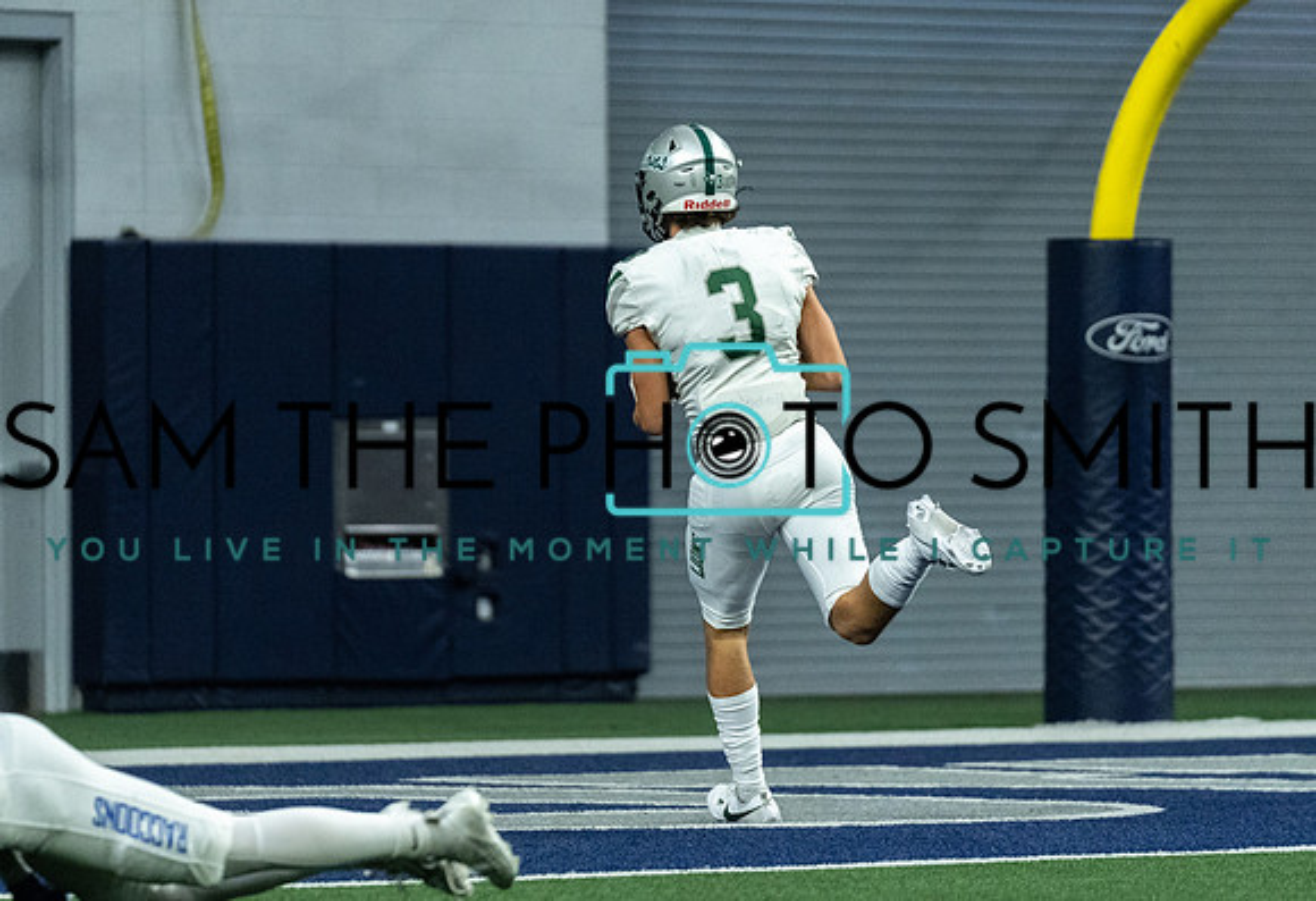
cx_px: 604
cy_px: 348
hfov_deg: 6.9
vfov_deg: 4.7
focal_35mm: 295
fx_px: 10883
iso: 4000
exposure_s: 1/1250
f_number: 2.8
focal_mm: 200
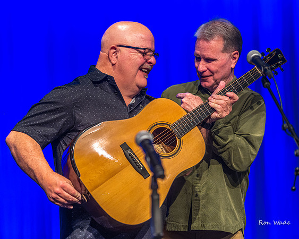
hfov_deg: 12.1
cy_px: 120
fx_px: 1405
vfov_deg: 9.7
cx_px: 179
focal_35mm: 159
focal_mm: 141
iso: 1600
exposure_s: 1/160
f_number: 4
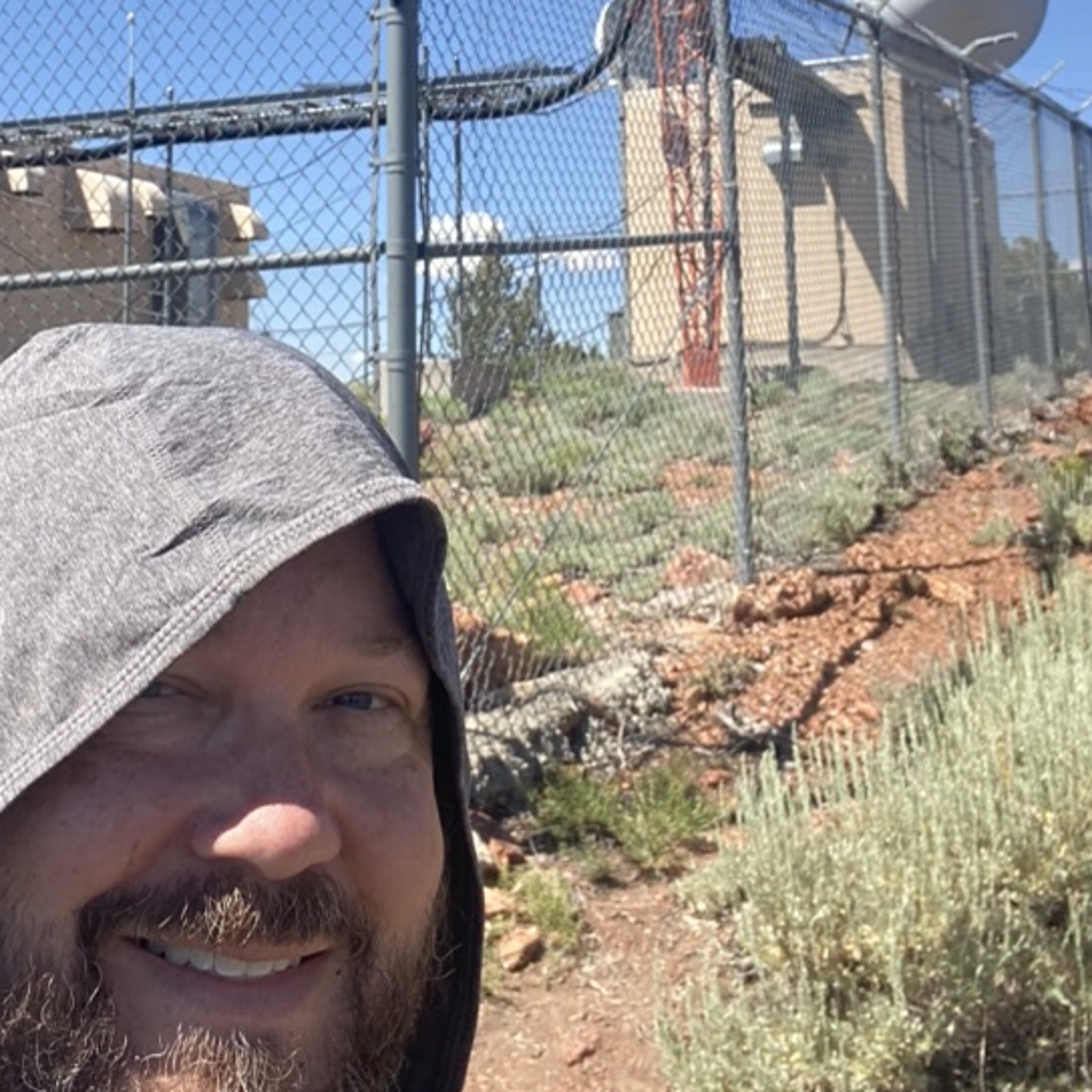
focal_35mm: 50
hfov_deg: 34.0
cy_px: 125
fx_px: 1785
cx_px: 471
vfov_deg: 32.5
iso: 25
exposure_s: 1/600
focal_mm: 2.71
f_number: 2.2
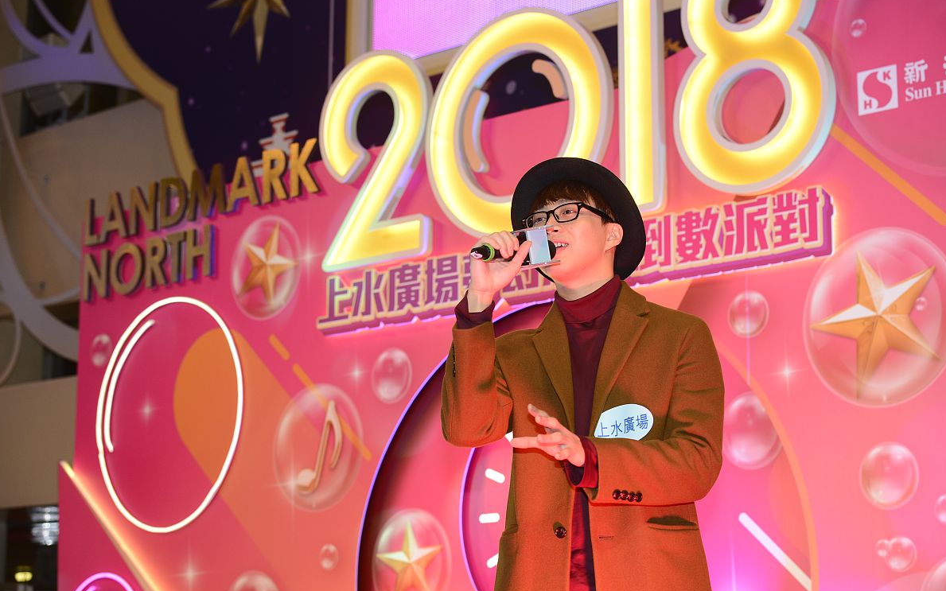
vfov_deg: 18.1
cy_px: 315
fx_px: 1856
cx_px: 471
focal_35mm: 72
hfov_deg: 28.6
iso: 640
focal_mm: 70
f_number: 5
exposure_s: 1/125
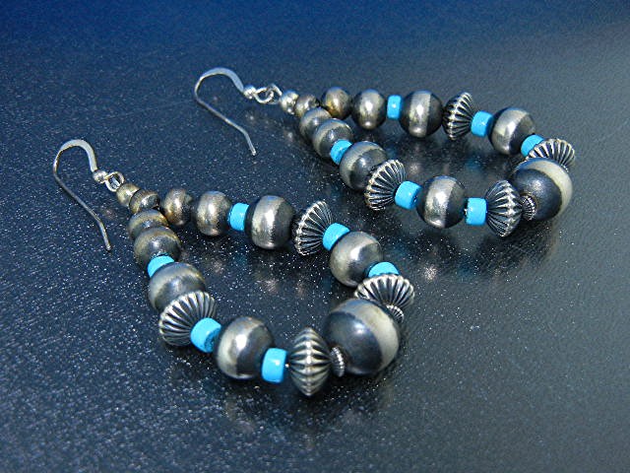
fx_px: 946
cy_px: 236
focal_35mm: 52
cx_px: 315
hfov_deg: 36.8
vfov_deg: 28.0
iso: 248
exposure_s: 1/30
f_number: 3.9
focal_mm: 9.3
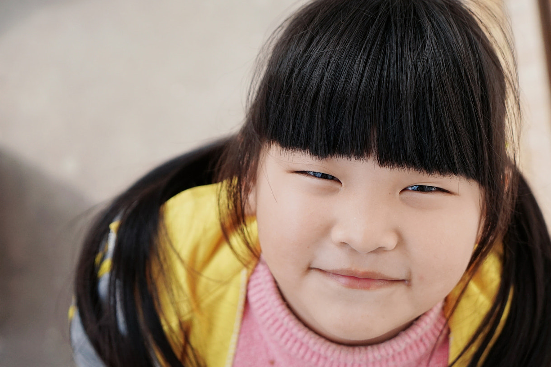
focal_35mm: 64
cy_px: 224
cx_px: 339
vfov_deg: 21.2
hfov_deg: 31.3
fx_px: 979
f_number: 4
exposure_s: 1/2500
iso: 800
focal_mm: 49
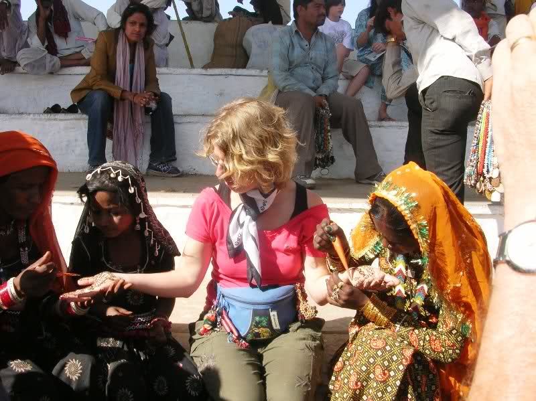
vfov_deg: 40.7
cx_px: 268
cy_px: 200
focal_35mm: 35
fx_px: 542
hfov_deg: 52.7
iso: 50
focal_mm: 5.8
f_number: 5.6
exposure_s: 1/146
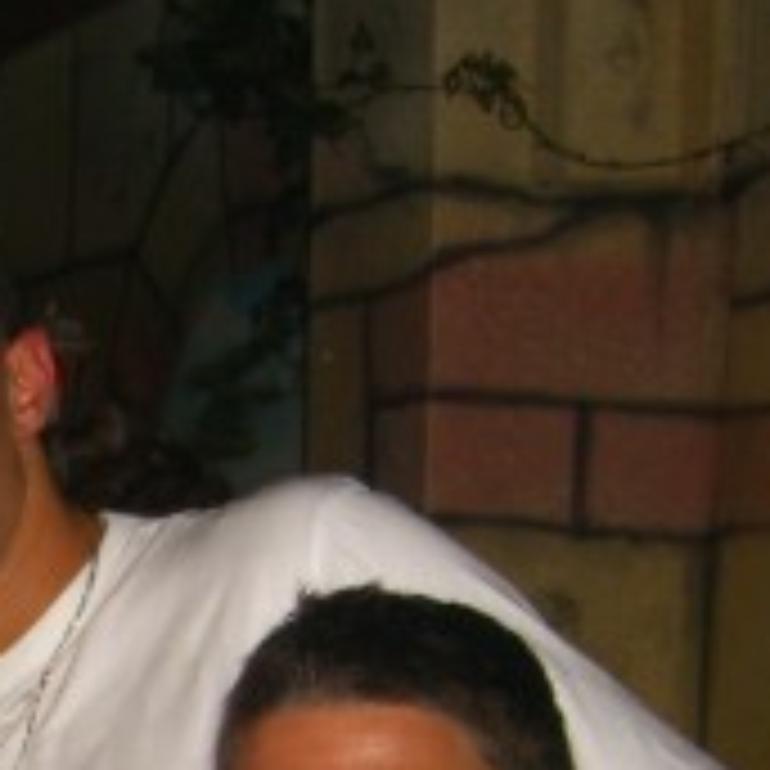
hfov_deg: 14.1
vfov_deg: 14.2
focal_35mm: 118
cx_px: -261
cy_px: 964
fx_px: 2970
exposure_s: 1/60
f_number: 2.8
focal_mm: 7.9
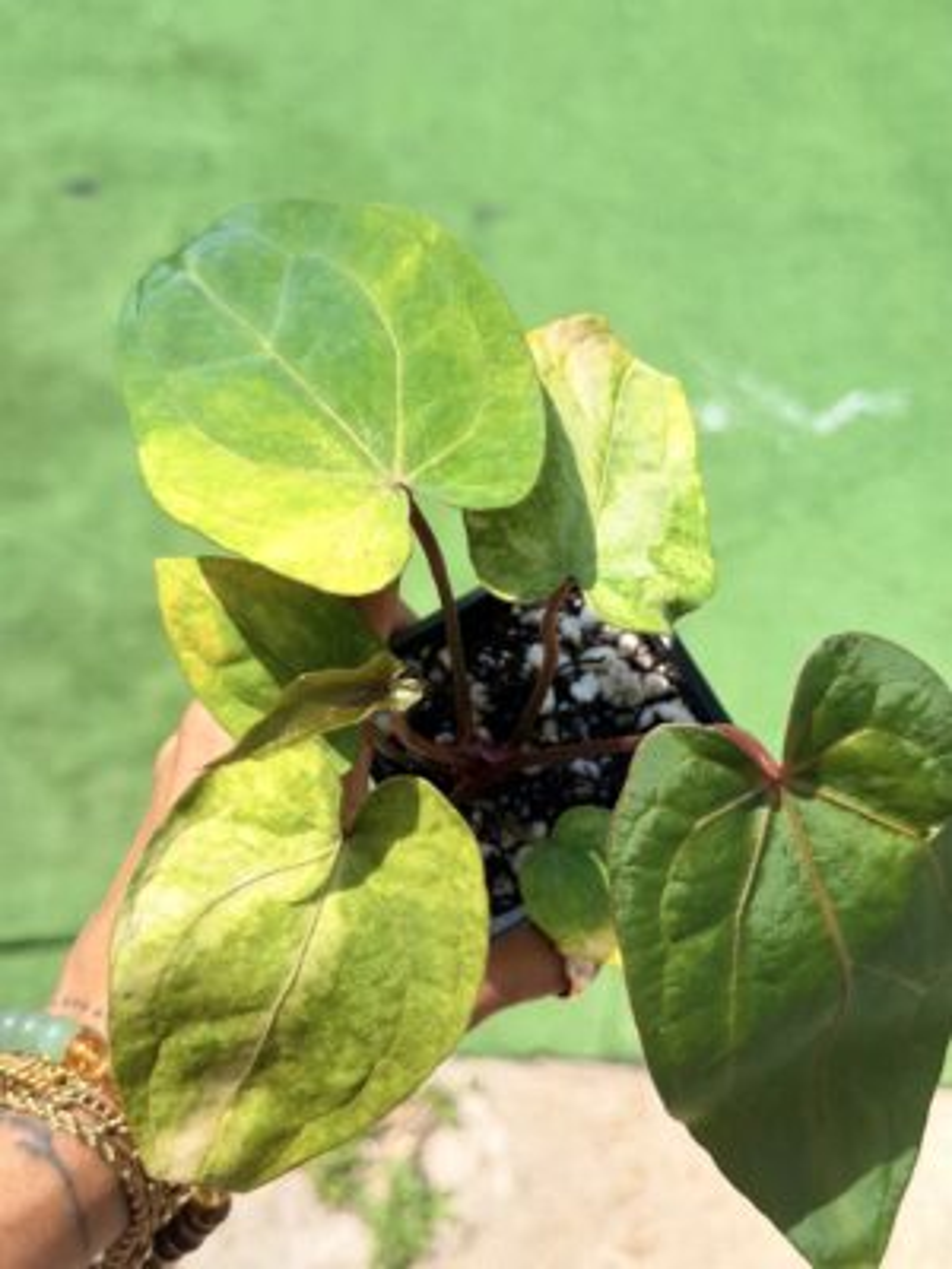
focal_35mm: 48
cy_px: 634
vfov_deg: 39.7
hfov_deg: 30.3
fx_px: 1760
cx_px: 476
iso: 64
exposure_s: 1/2976
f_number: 1.78
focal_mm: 6.76
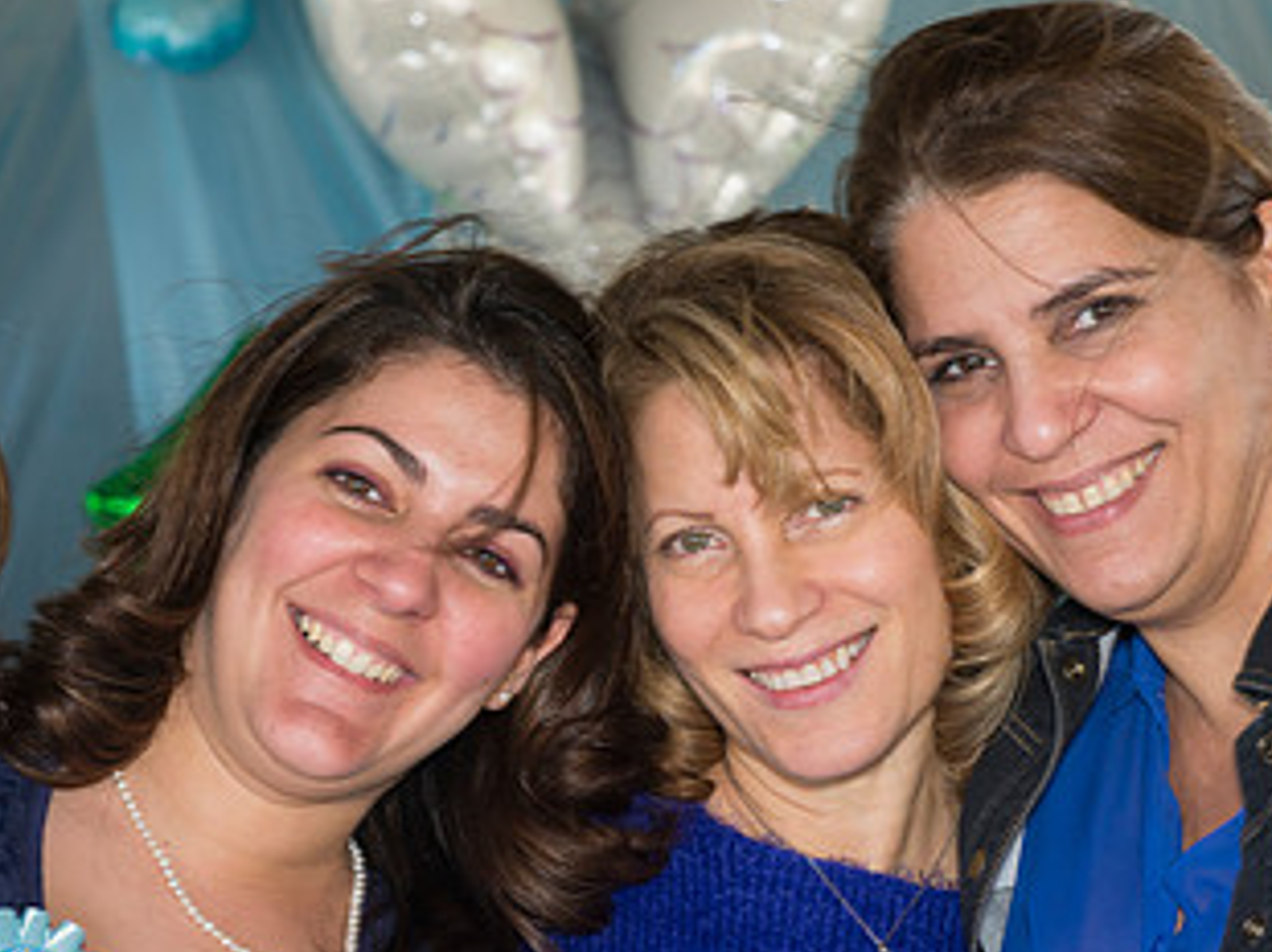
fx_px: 5397
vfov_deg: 10.1
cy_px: 575
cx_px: 686
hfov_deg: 13.4
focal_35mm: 147
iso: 250
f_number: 6.3
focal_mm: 70
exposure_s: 1/60
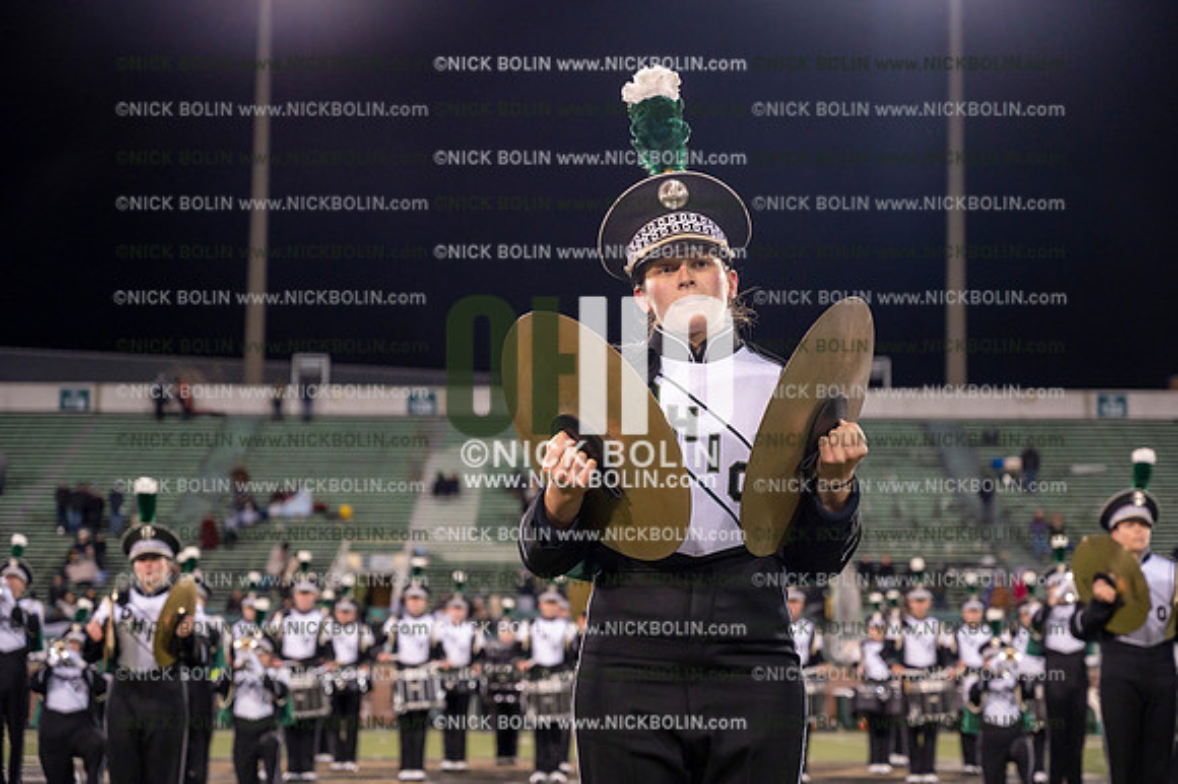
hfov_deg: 28.9
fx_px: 2289
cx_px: 589
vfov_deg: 19.4
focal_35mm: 70
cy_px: 392
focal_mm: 70
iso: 3200
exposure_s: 1/640
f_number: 4
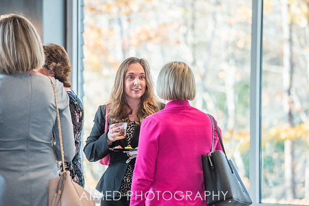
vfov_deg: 6.8
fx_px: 1738
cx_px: 156
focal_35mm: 202
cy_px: 103
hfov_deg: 10.2
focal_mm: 200
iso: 1000
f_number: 4.5
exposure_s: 1/200
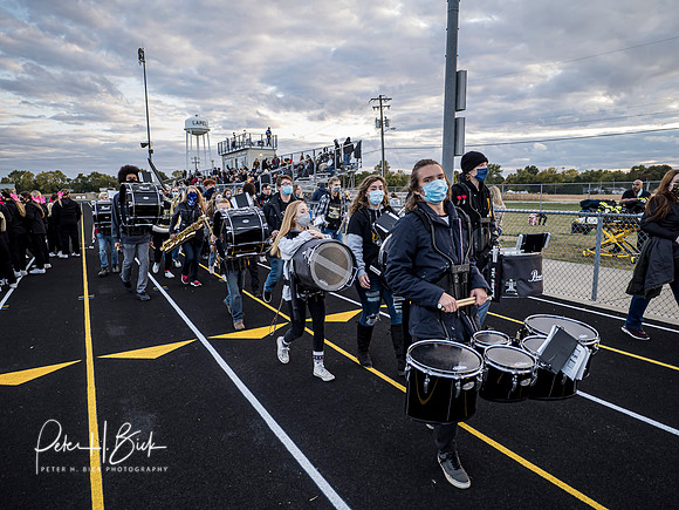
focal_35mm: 22
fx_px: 432
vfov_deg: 61.1
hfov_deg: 76.4
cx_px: 340
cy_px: 255
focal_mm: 11
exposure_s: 1/640
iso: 250
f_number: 1.7
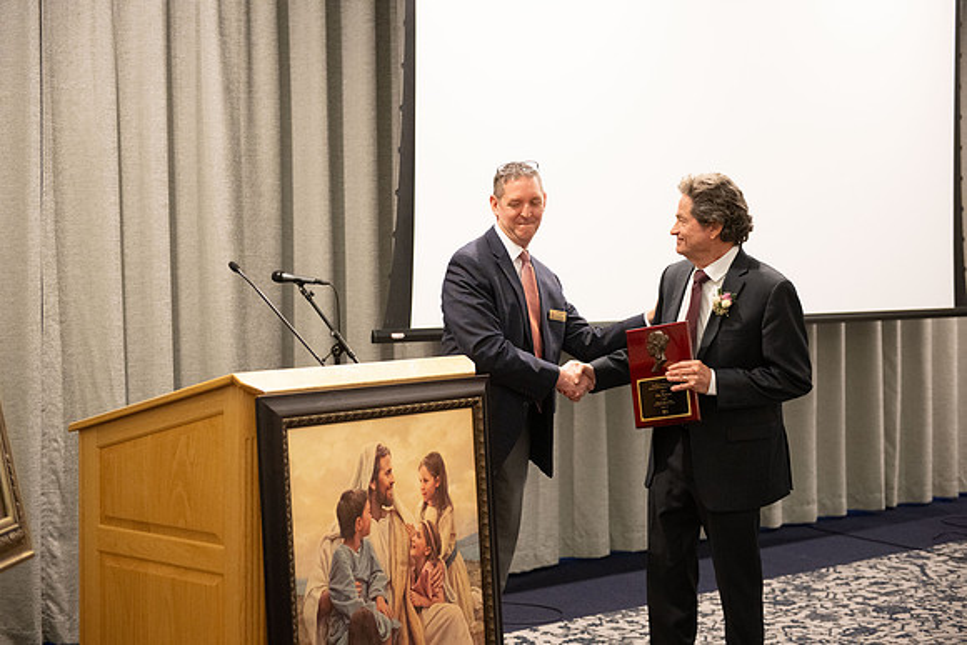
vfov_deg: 24.2
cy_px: 322
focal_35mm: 56
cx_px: 484
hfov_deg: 35.6
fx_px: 1505
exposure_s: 1/125
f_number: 2.8
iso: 5000
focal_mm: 56
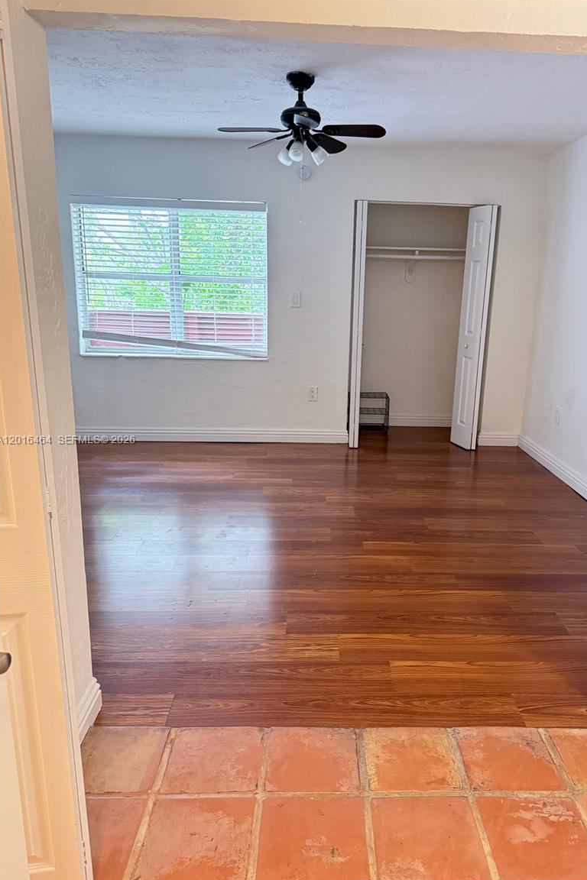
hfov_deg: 49.4
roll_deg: -2.9
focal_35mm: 26
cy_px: 441
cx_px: 338
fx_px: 636
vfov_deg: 69.4
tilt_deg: -13.6
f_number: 1.78
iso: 800
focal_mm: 6.76
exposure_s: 1/60
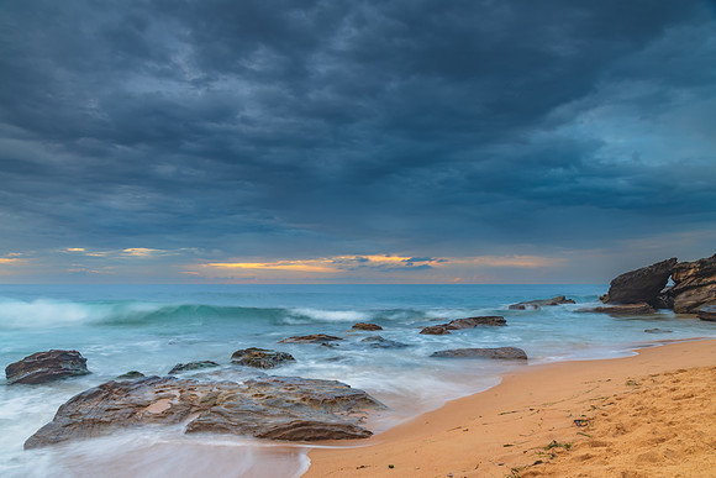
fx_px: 541
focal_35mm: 27
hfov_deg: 67.0
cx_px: 358
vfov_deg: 47.7
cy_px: 239
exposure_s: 1.3
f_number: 9
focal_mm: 27
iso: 31
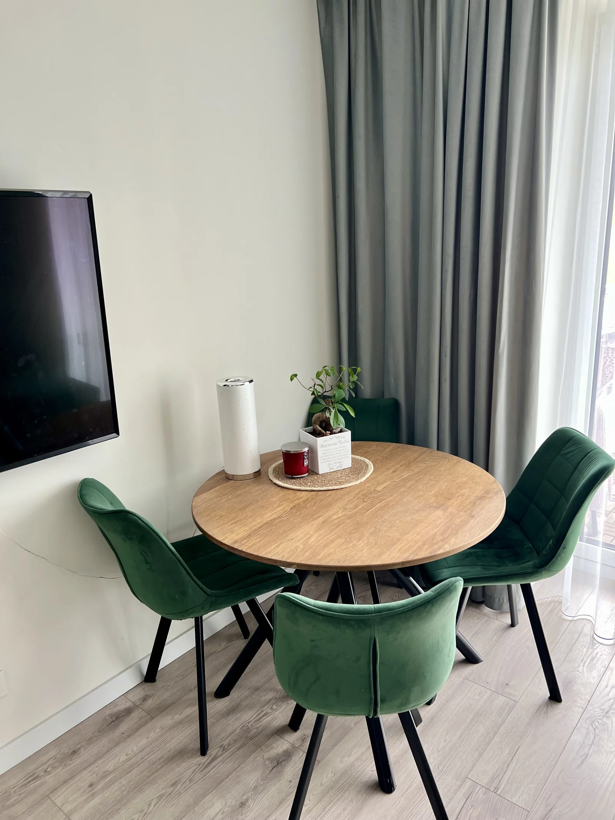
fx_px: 616
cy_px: 410
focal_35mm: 26
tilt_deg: -14.8
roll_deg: +3.6
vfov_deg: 67.3
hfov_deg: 53.1
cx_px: 308
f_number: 1.5
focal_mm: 5.7
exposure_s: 1/121
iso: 125
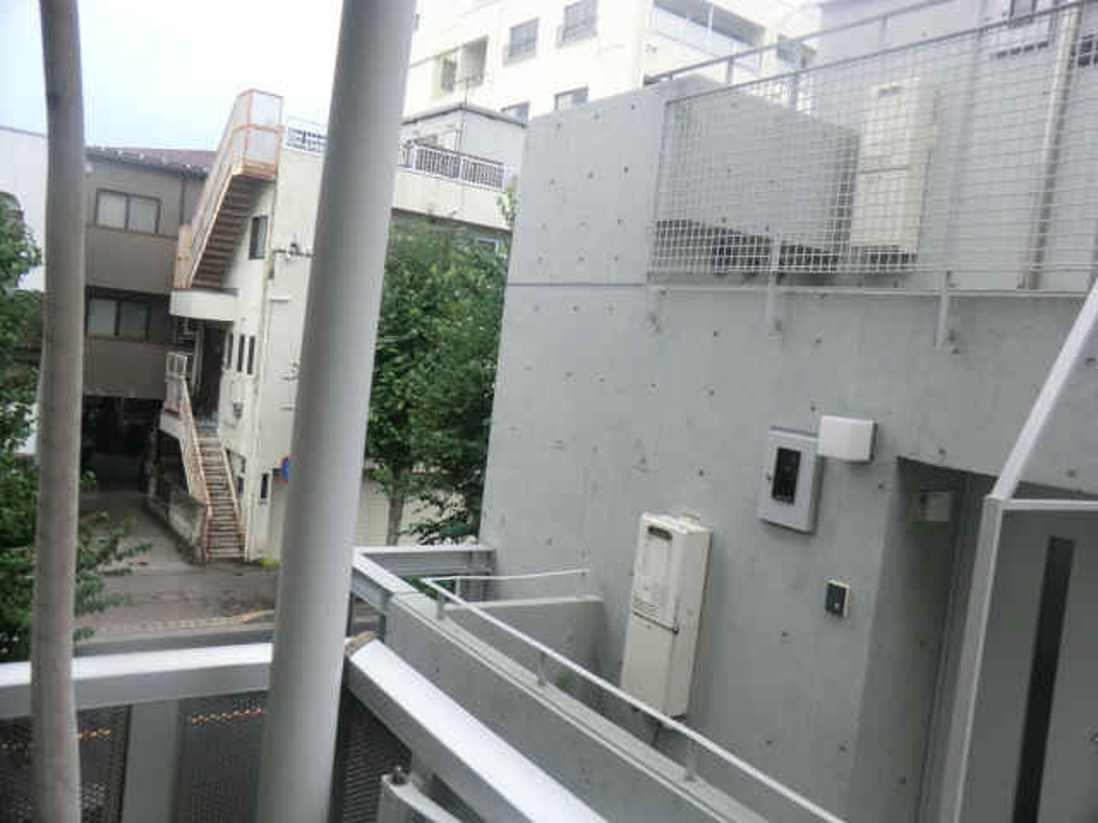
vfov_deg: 48.2
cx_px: 549
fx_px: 920
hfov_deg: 61.7
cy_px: 412
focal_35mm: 29
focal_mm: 5.2
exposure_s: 1/125
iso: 80
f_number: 3.5
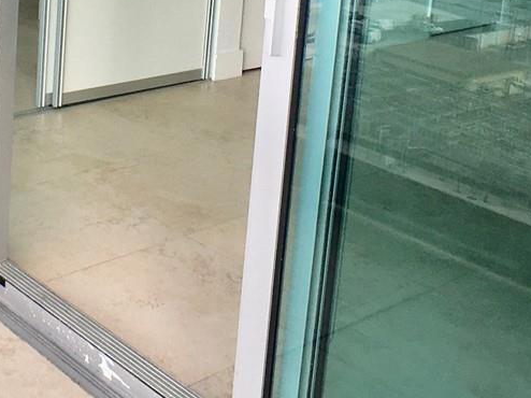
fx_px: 1441
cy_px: -24
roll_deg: -2.9
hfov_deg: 20.4
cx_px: 45
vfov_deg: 15.4
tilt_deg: -10.2
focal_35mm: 94
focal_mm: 4.15
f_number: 2.2
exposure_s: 1/303
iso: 25
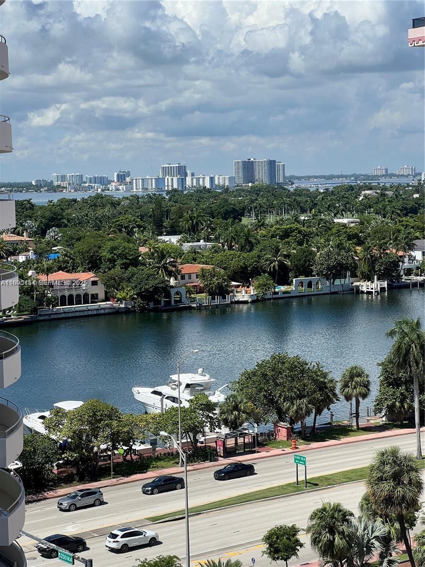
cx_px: 212
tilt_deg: -4.5
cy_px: 284
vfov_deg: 25.3
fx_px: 1260
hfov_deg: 19.1
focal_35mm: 77
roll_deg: +2.4
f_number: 2.8
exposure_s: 1/1248
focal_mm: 9
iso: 32
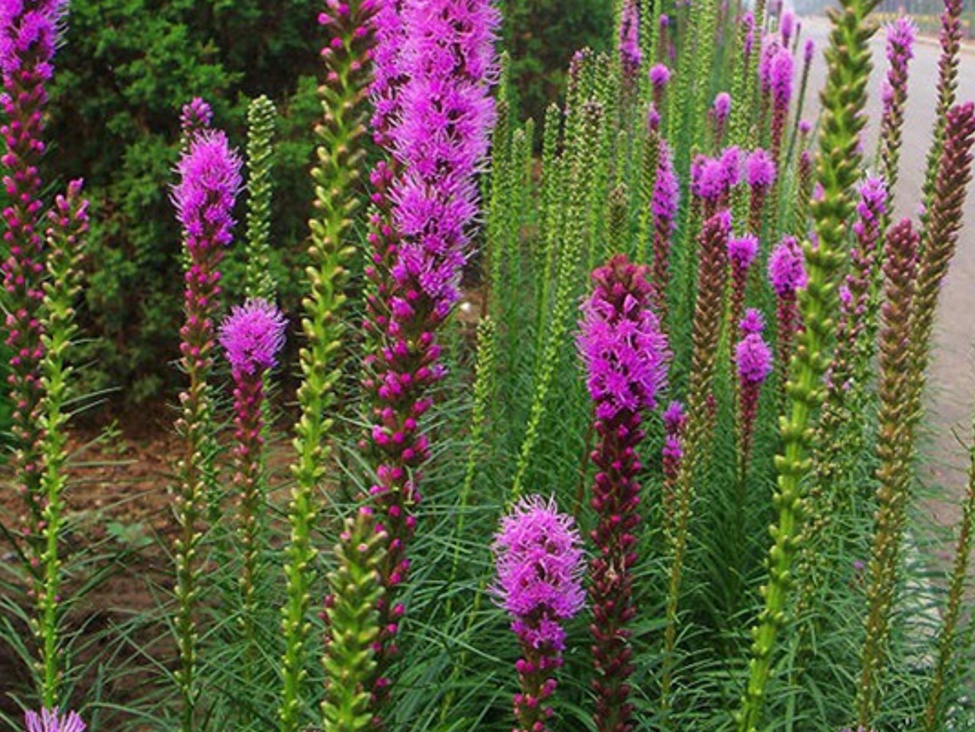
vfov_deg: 23.6
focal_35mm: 62
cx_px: 436
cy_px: 257
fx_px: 1747
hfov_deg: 31.2
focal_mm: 9.86
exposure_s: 1/500
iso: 80
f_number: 2.9
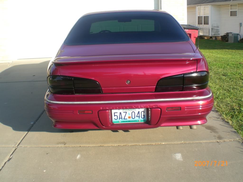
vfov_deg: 37.7
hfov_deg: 49.0
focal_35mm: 38
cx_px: 122
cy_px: 91
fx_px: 267
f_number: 4.4
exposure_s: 1/160
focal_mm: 6.3
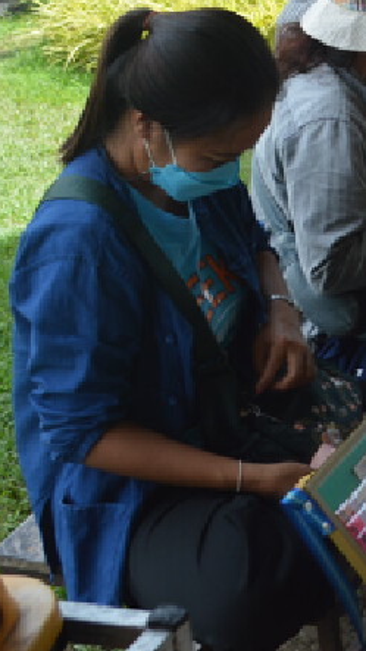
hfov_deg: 12.6
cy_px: 240
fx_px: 1467
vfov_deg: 24.9
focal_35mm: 85
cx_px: 708
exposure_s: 1/160
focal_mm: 20
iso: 100
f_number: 6.3
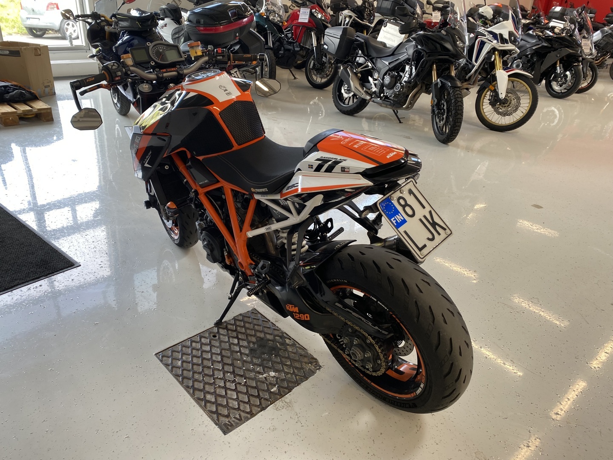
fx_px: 460
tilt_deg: -26.5
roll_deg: -3.5
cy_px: 230
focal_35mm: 26
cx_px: 306
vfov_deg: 53.1
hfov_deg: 67.3
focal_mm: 4.25
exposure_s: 1/100
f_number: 1.8
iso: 64
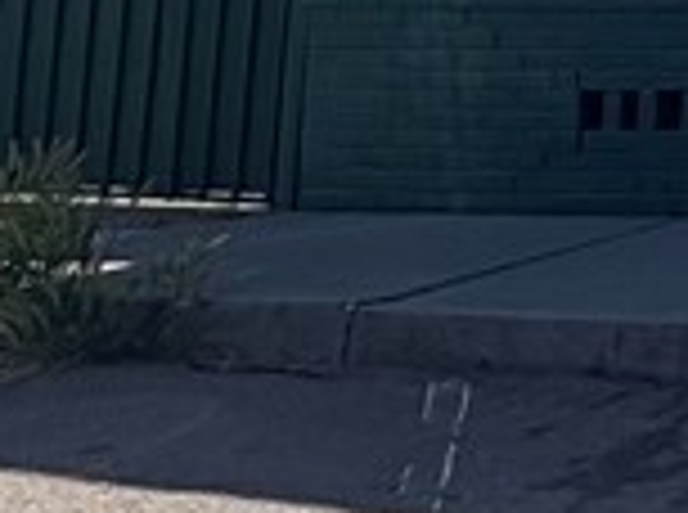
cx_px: 1956
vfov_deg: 14.6
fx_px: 1864
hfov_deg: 12.2
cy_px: -266
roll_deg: -0.5
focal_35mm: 94
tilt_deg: +4.0
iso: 64
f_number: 2.2
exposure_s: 1/796
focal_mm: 2.22
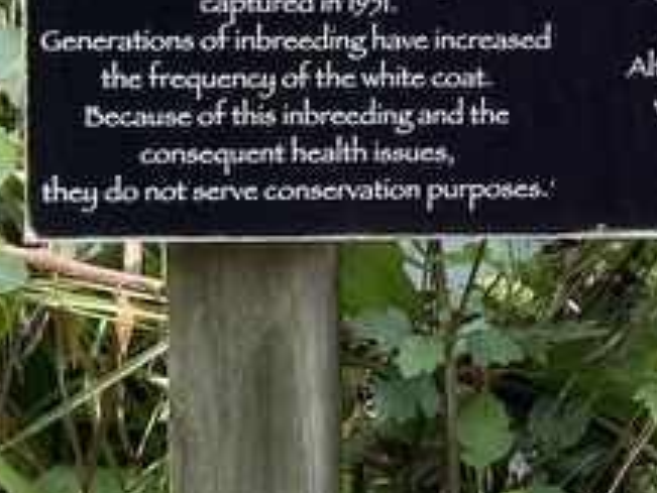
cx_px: 727
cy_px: -272
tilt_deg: -6.9
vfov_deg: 14.3
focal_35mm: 96
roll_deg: -0.8
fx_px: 1823
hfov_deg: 19.5
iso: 40
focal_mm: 5.1
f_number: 1.6
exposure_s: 1/206
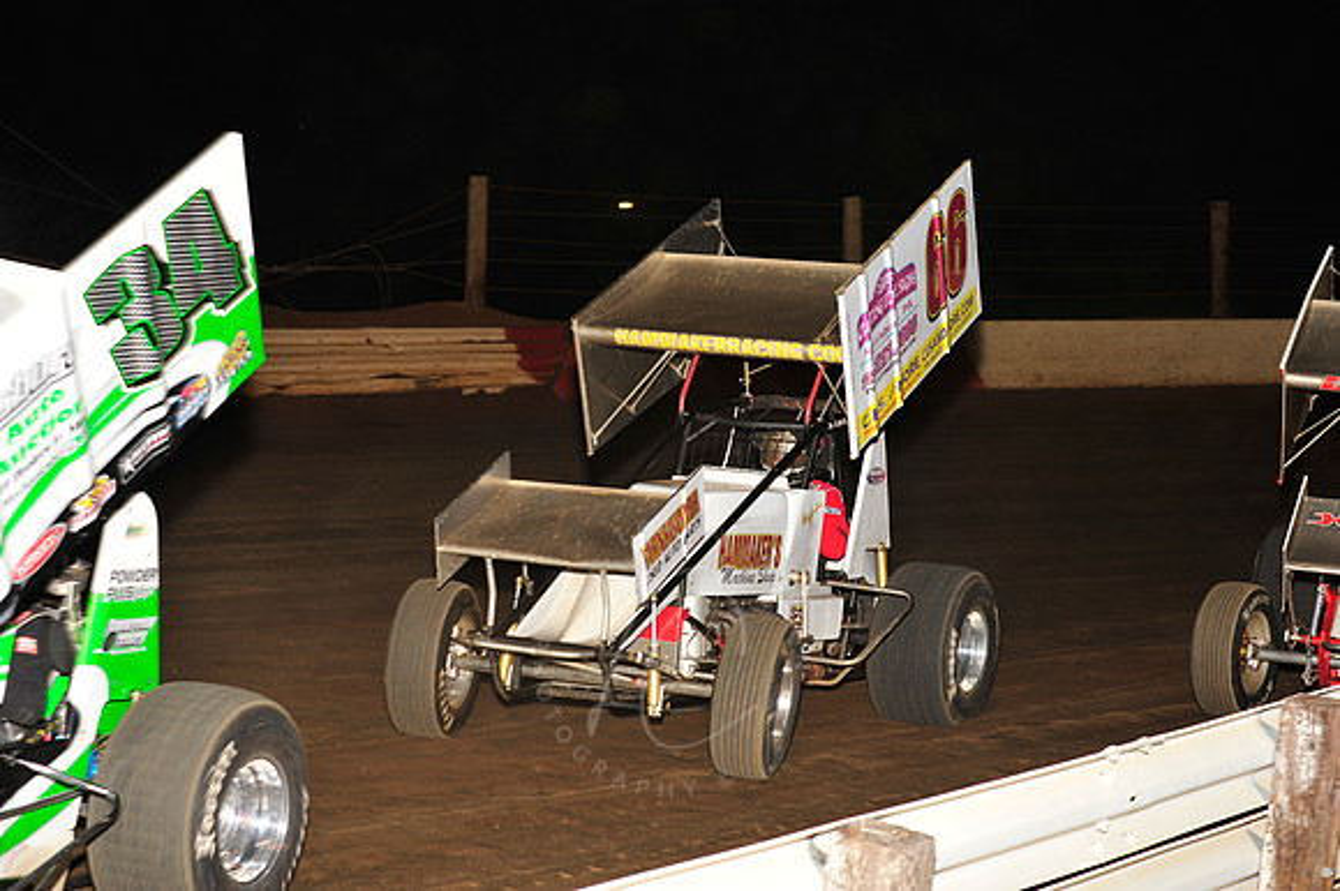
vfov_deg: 17.0
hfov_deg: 25.4
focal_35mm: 80
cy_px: 446
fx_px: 2976
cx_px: 670
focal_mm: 80
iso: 800
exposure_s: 1/250
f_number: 7.1
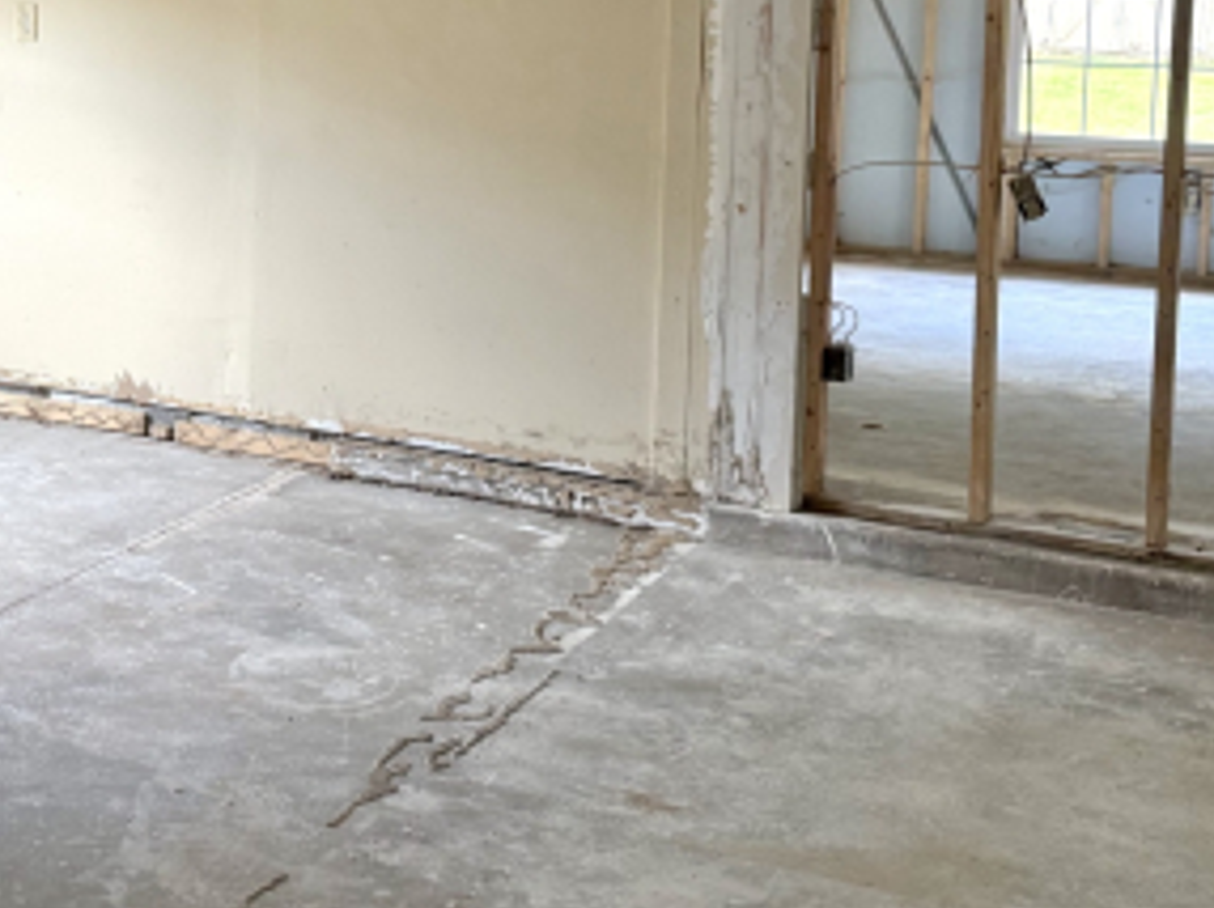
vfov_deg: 25.4
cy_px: 136
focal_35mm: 56
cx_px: 91
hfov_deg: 32.4
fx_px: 1962
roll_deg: -2.4
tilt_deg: -3.5
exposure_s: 1/121
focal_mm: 6.76
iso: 200
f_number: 1.78
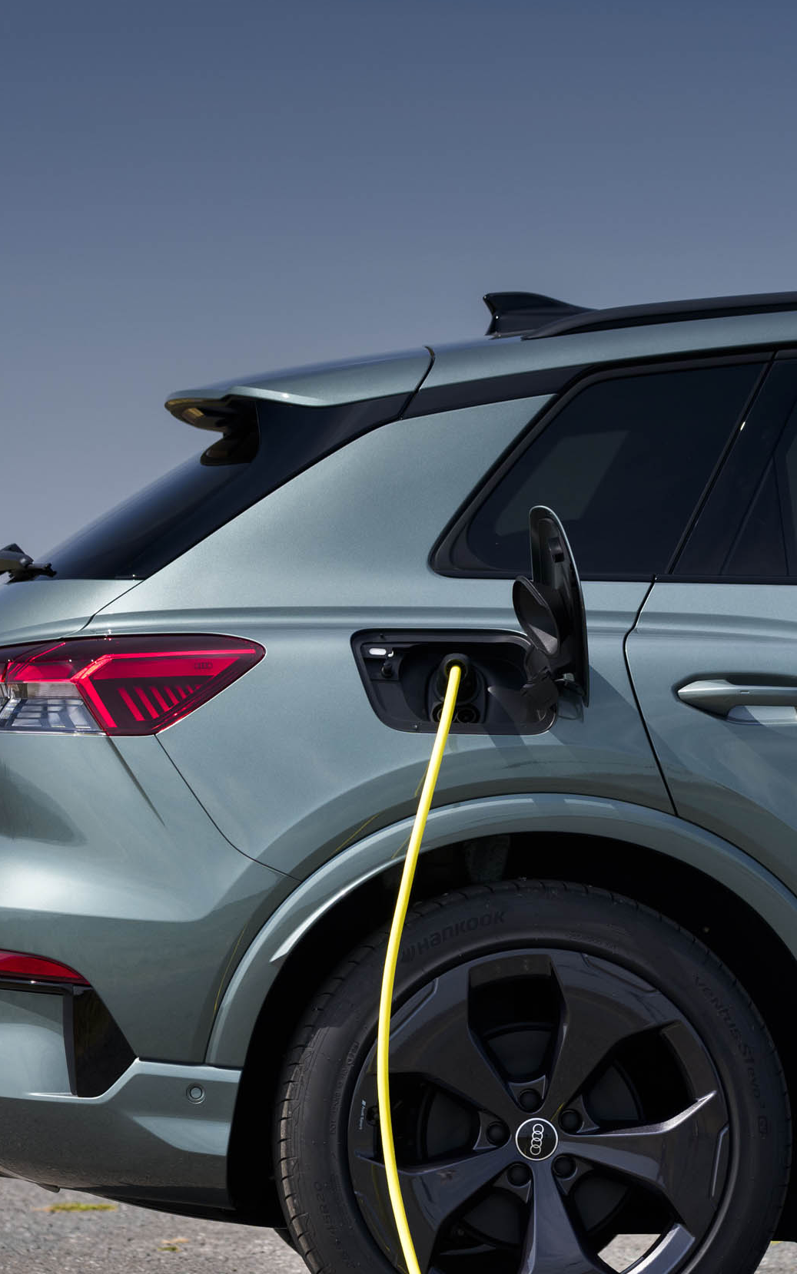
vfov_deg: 10.3
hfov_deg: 6.5
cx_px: 407
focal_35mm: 203
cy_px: 672
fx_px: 7054
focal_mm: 102
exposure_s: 1/400
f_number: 4
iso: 100
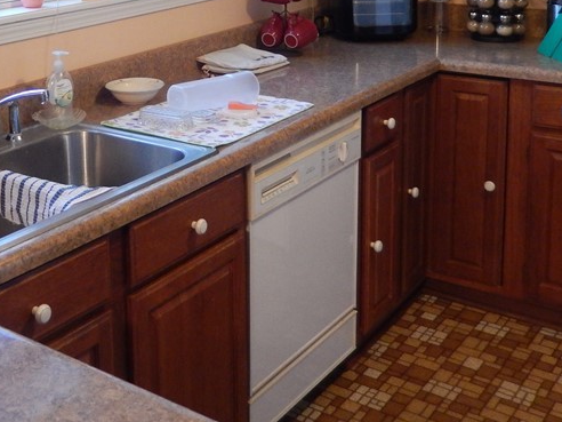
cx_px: 114
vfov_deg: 26.8
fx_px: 844
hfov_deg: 35.6
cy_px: 19
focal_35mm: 52
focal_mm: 4.5
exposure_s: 1/25
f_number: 3.4
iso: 400
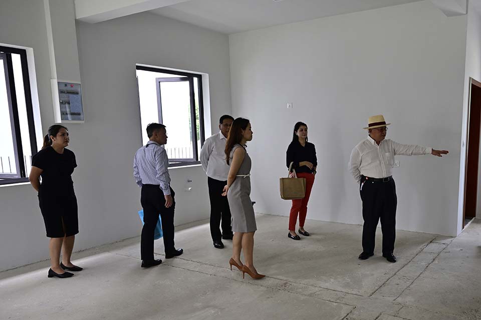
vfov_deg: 53.1
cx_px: 240
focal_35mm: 24
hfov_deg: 73.7
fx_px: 321
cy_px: 160
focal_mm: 24
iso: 720
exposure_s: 1/200
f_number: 5.6
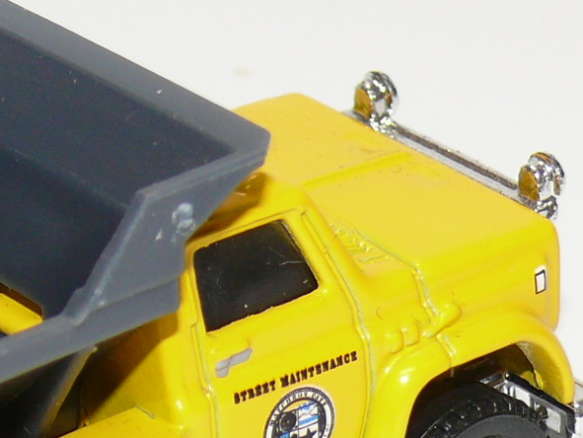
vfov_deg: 5.8
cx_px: 3
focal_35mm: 257
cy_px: 361
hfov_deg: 7.7
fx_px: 4331
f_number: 4
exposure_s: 1/30
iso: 100
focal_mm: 12.8
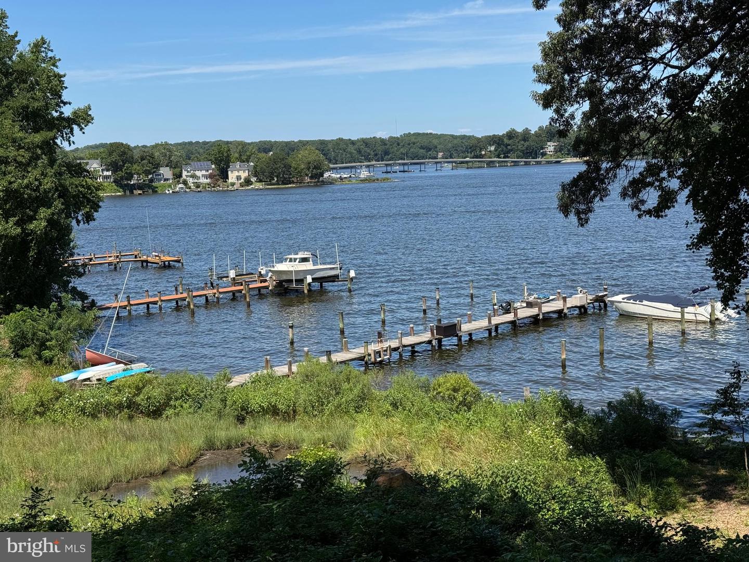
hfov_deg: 39.7
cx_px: 374
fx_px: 1039
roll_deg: +2.2
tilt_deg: -7.0
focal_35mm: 48
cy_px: 281
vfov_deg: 30.3
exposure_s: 1/3817
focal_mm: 6.76
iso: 64
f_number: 1.78
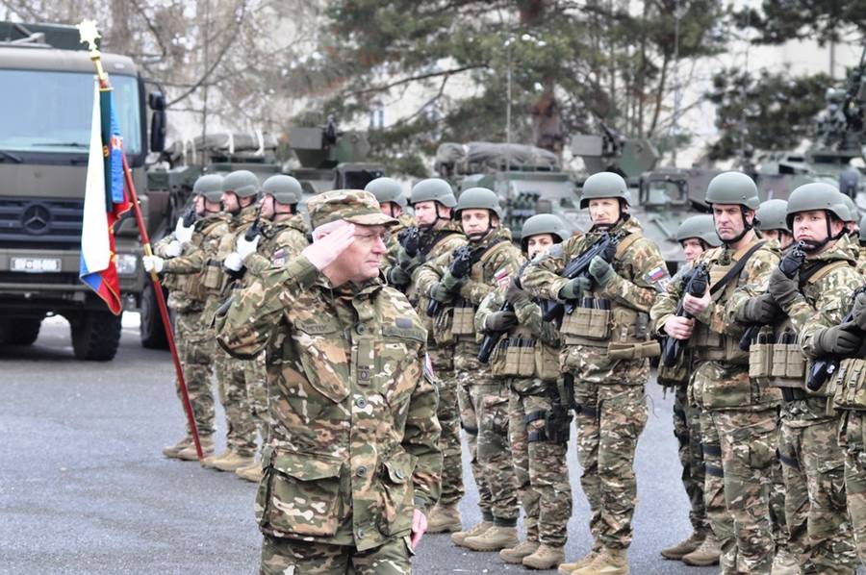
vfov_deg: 11.4
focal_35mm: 120
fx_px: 2883
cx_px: 433
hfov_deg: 17.1
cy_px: 288
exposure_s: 1/500
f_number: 5.6
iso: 800
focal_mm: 80
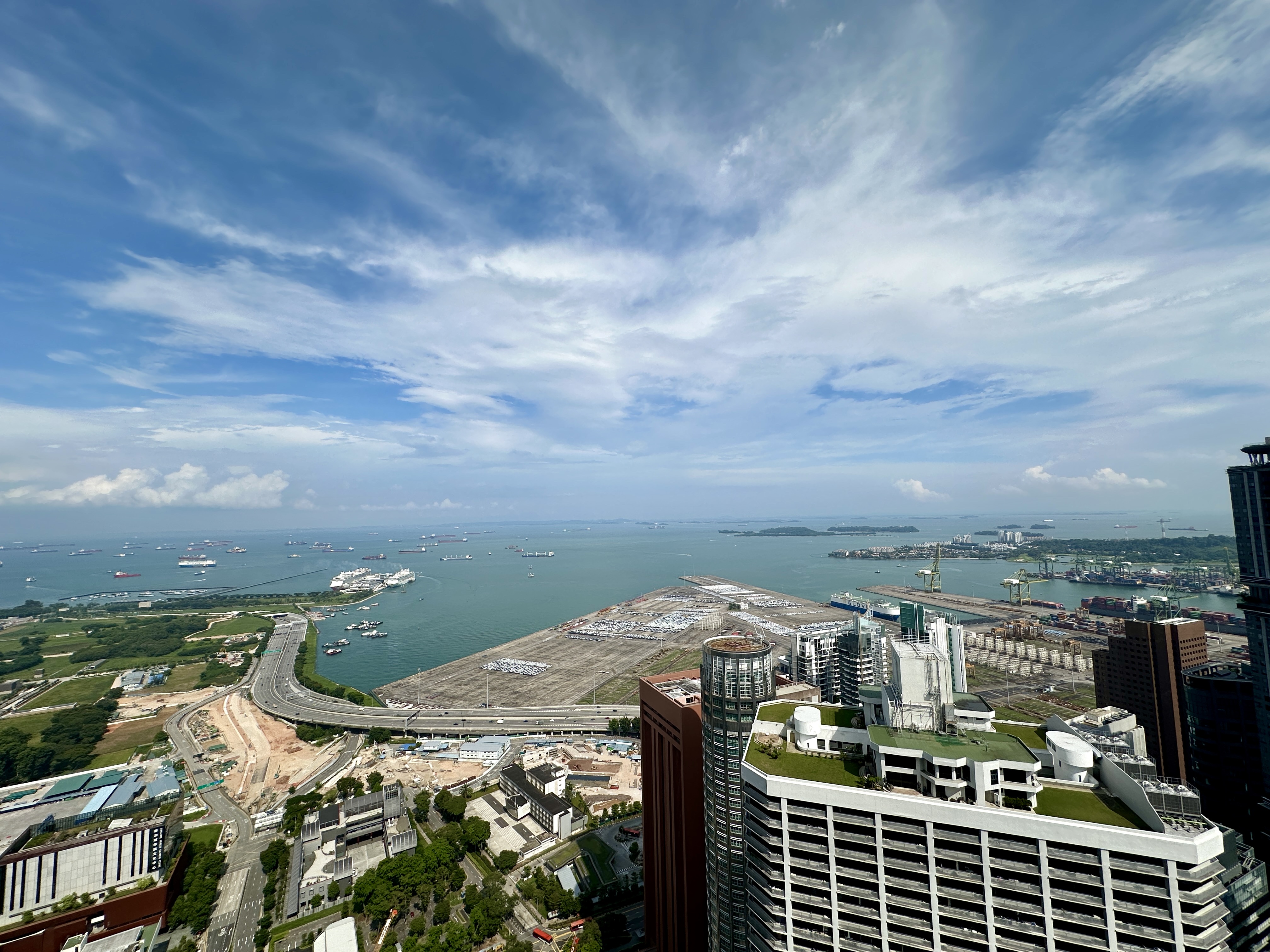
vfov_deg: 85.7
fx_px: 514
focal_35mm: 14
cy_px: 476
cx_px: 635
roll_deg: +1.0
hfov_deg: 102.1
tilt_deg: +4.6
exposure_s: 1/4292
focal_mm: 2.22
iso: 50
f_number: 2.2
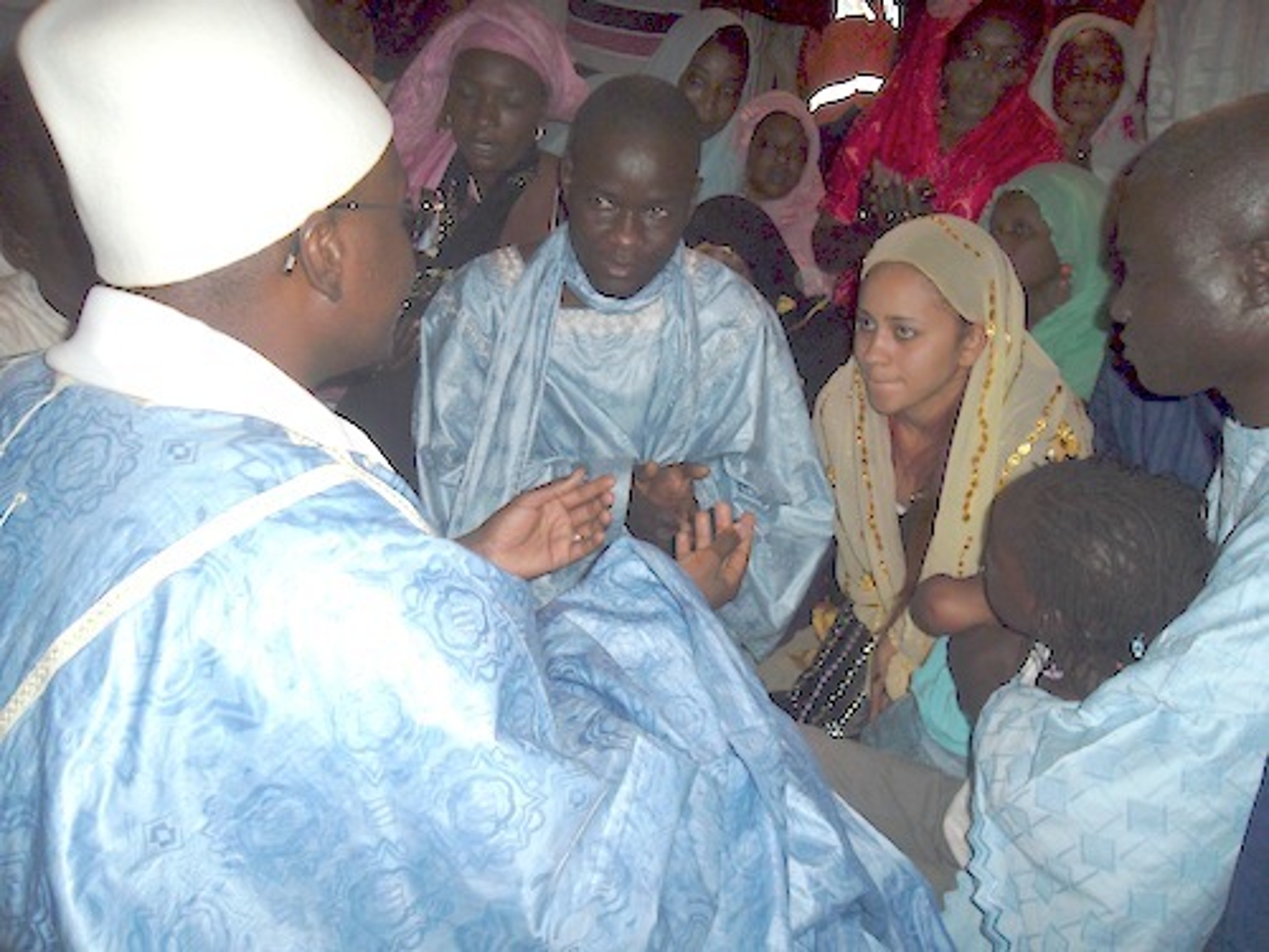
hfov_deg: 65.3
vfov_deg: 51.4
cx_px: 634
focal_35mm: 27
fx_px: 990
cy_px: 476
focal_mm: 4.9
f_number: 3.5
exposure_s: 1/45
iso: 100
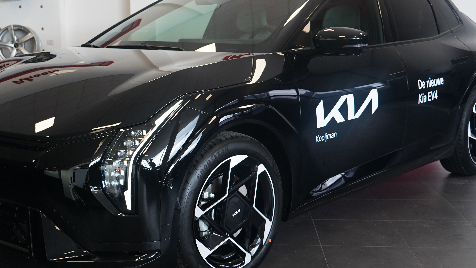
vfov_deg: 24.4
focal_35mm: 49
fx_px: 618
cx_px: 195
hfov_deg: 41.9
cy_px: 110
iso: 1600
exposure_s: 1/60
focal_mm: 31
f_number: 4.5
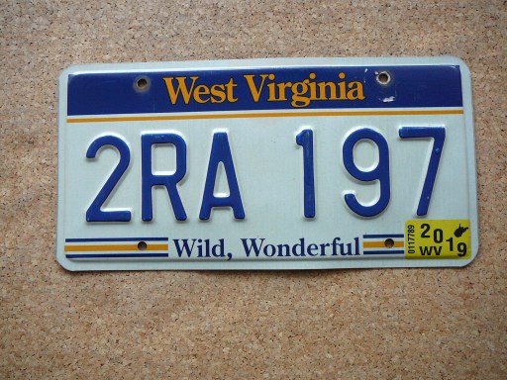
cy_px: 190
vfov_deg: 40.7
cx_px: 254
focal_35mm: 35
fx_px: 513
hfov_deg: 52.6
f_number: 2.8
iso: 160
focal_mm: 5.2
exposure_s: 1/30
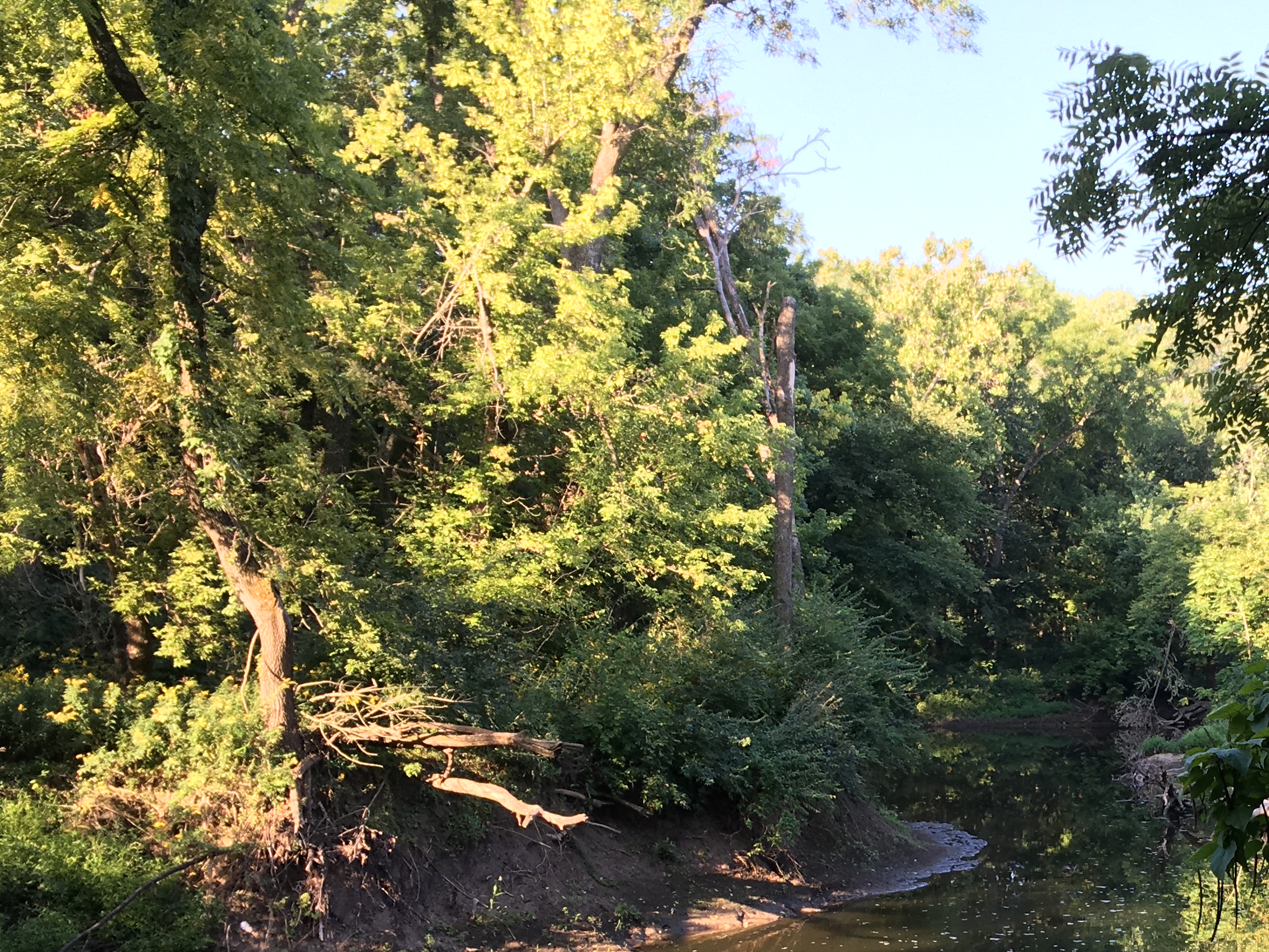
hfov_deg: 33.8
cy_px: 772
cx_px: 1121
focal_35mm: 54
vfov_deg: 26.5
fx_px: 1980
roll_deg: +0.7
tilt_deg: -4.3
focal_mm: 4.15
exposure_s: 1/120
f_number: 2.2
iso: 25
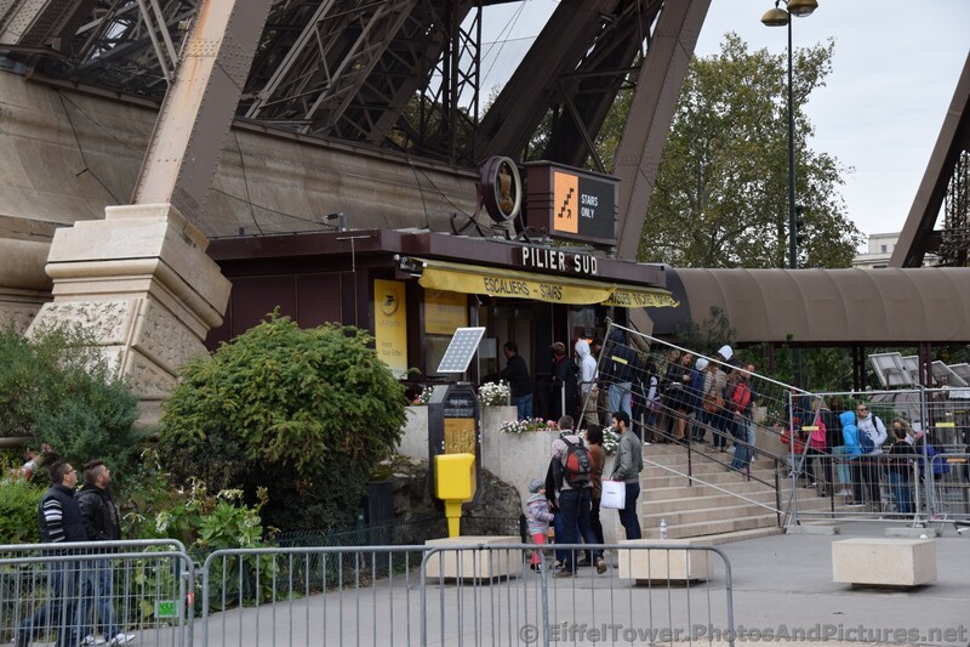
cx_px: 485
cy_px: 324
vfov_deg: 17.5
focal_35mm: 78
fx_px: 2101
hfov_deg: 26.0
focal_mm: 52
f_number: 8
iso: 280
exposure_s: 1/250
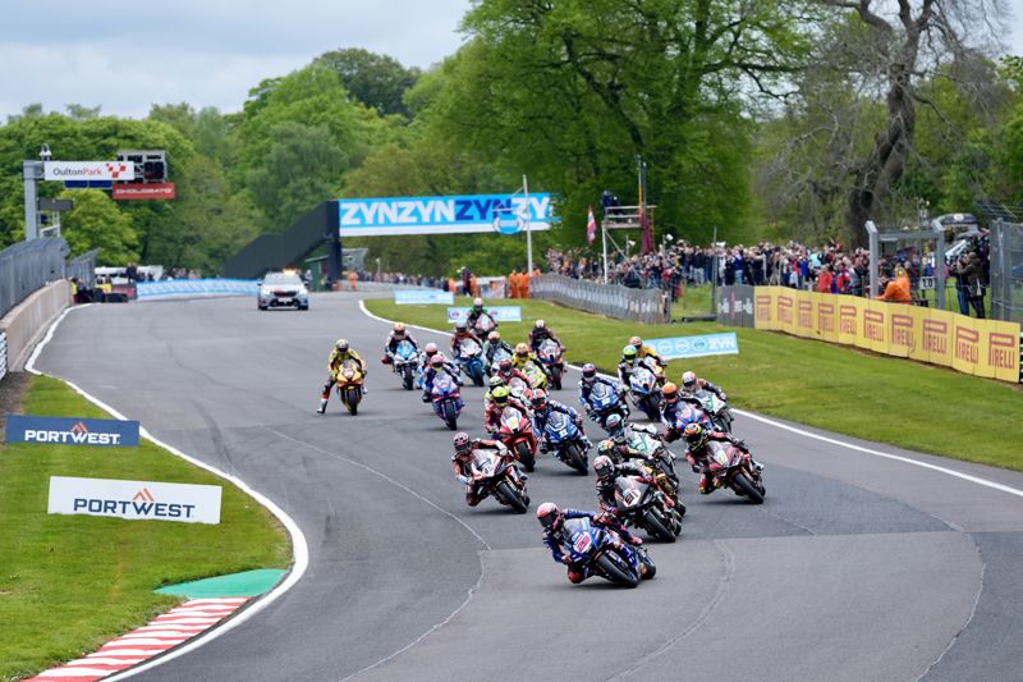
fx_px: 5597
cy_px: 341
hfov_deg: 10.4
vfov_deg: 7.0
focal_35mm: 197
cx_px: 512
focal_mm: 197
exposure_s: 1/800
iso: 400
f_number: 5
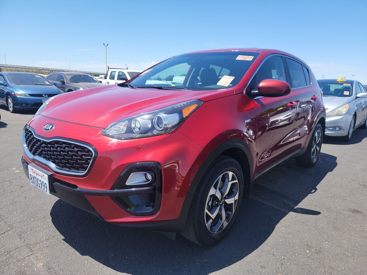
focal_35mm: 24
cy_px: 138
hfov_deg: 71.6
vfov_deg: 56.8
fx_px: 254
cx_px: 184
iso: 50
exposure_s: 1/497
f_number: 1.8
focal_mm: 6.7
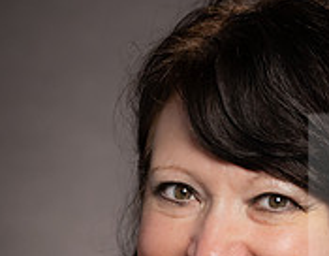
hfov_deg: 4.7
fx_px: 4006
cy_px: 365
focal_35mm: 416
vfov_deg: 3.6
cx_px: 215
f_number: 6.3
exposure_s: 1/200
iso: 400
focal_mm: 105
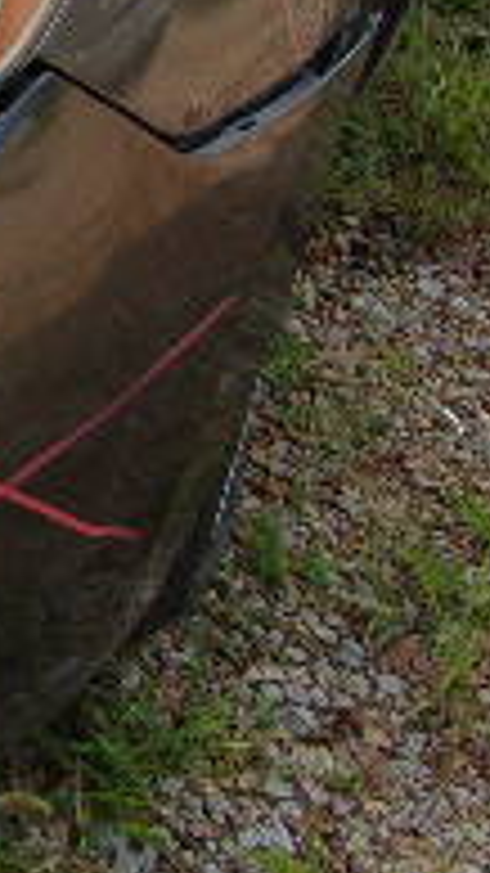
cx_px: -571
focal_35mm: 97
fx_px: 2242
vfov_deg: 21.9
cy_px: 261
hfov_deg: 11.0
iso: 80
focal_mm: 4.9
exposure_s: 1/320
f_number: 3
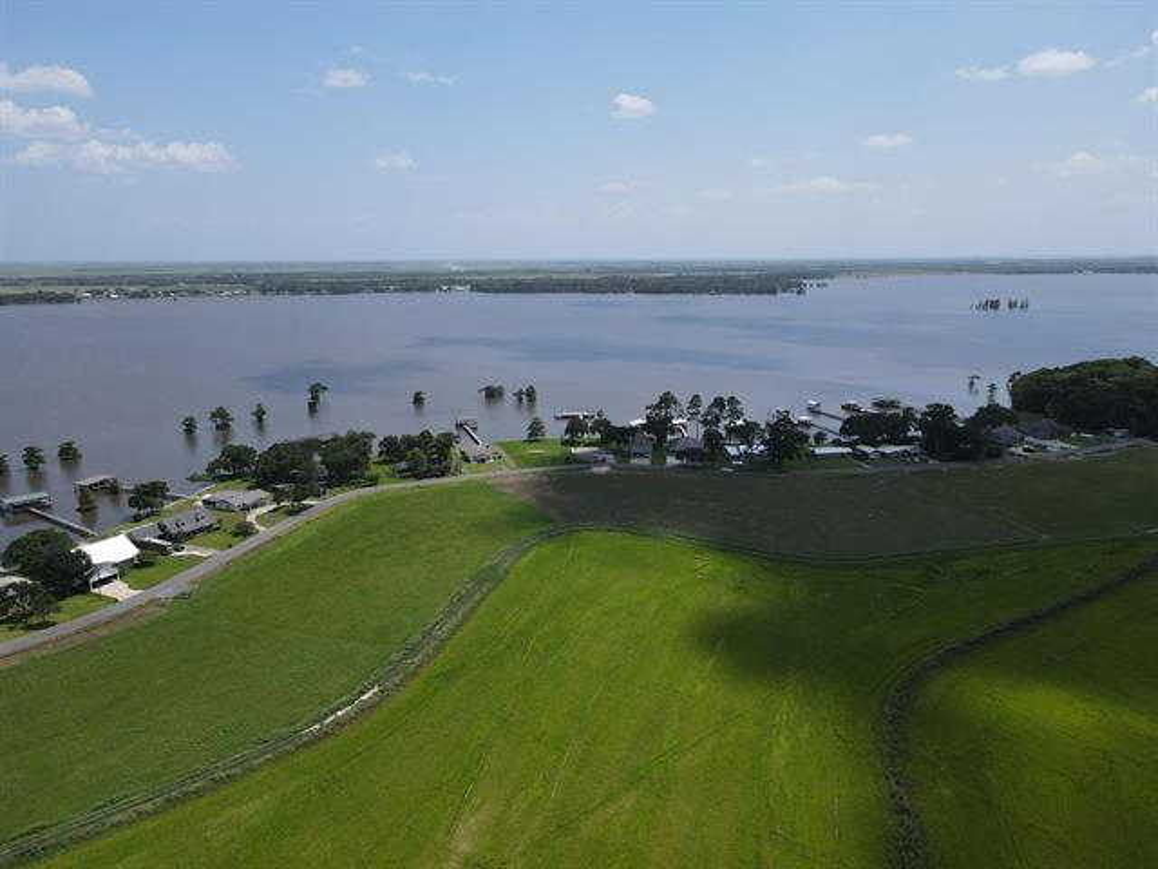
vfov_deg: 56.8
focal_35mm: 24
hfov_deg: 71.6
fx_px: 803
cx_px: 579
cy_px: 434
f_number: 2.8
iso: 100
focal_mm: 4.5
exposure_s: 1/1000
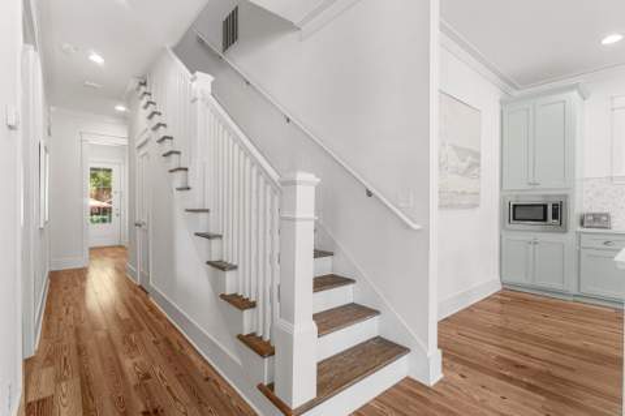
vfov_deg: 71.0
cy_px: 208
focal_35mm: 17
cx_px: 312
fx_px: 291
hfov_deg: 94.0
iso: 400
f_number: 8
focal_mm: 16.8
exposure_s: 1/8
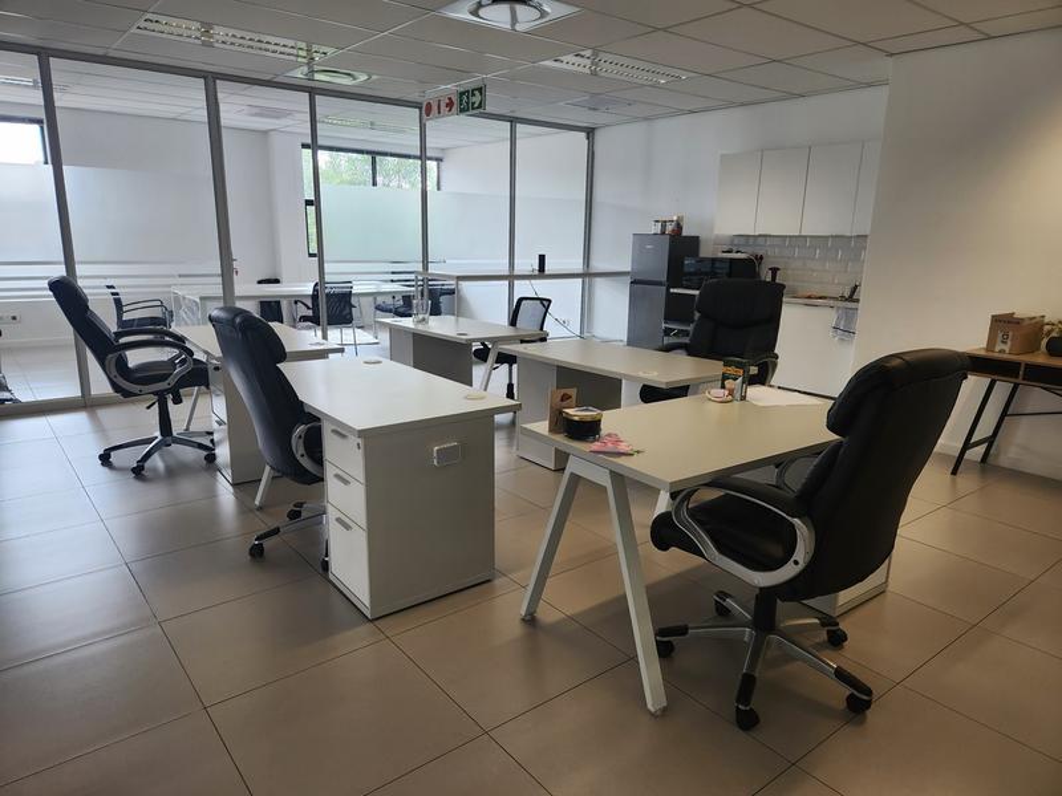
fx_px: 706
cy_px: 398
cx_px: 531
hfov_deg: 73.9
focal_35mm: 23
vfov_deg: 58.9
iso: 100
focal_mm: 5.4
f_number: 1.8
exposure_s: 1/180
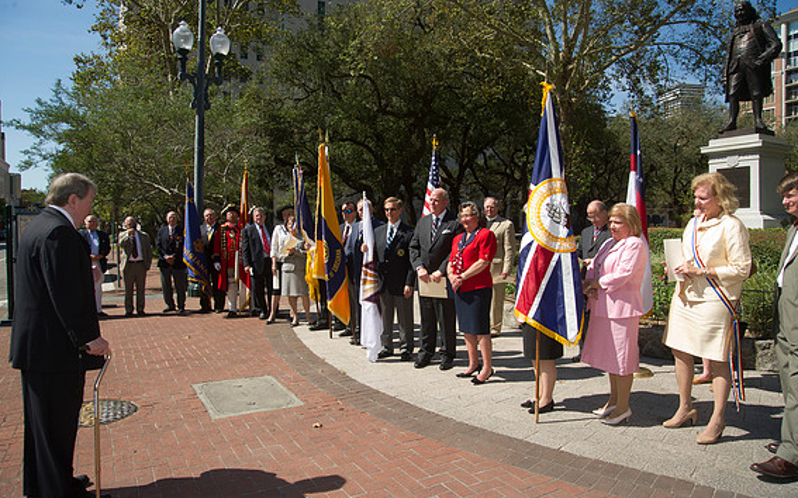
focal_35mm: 25
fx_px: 544
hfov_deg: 72.6
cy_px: 242
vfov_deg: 49.2
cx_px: 395
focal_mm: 24
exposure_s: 1/250
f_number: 8
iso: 200
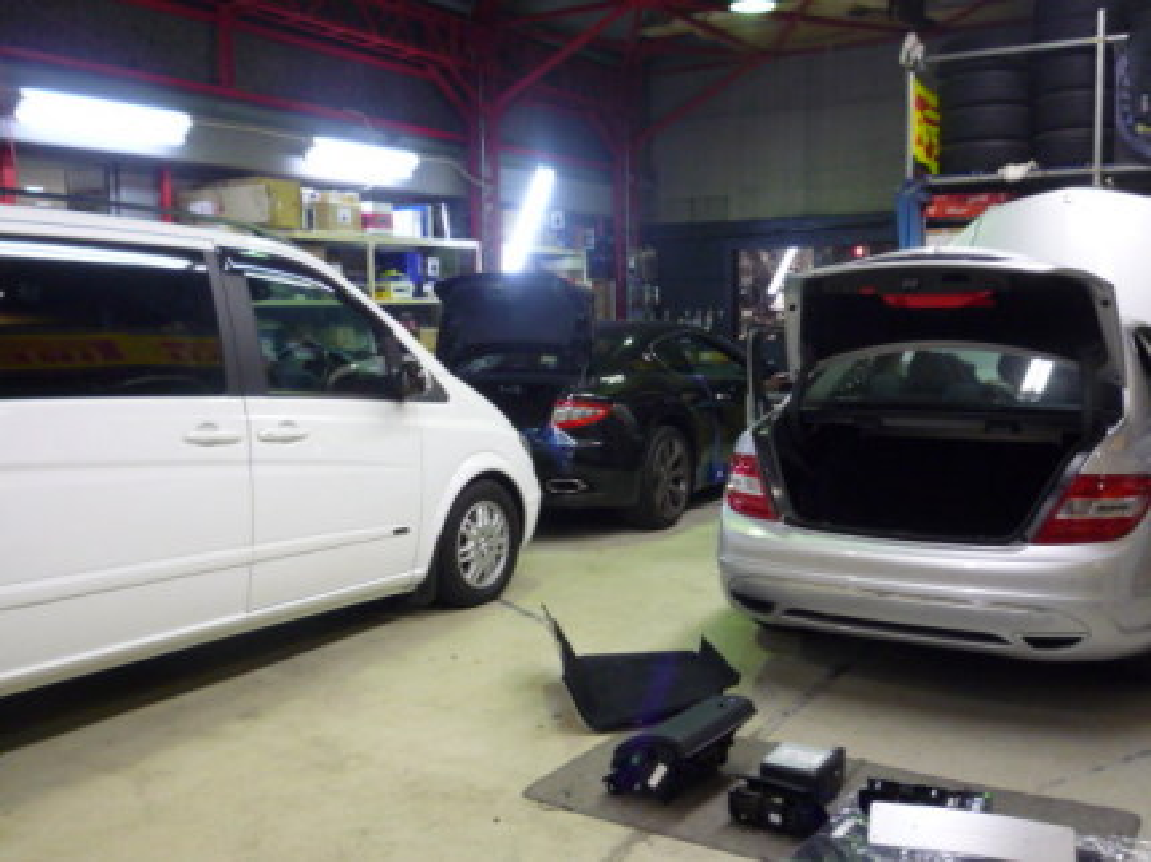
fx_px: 1130
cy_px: 431
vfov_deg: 41.8
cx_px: 576
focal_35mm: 34
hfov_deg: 54.0
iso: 250
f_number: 2.8
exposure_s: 1/30
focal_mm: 4.4
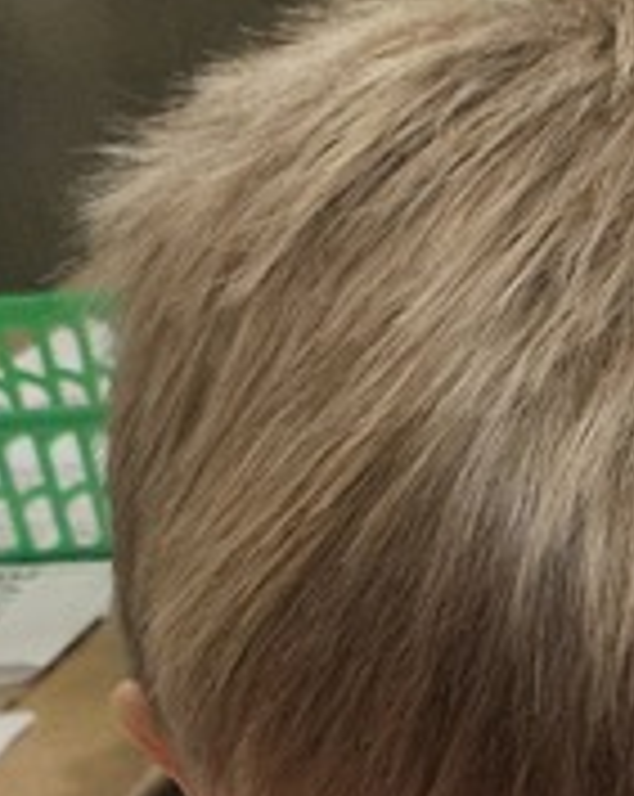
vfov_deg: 11.2
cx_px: 1174
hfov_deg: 11.0
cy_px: 2145
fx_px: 3057
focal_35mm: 130
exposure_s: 1/120
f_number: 1.8
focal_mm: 5.4
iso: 500
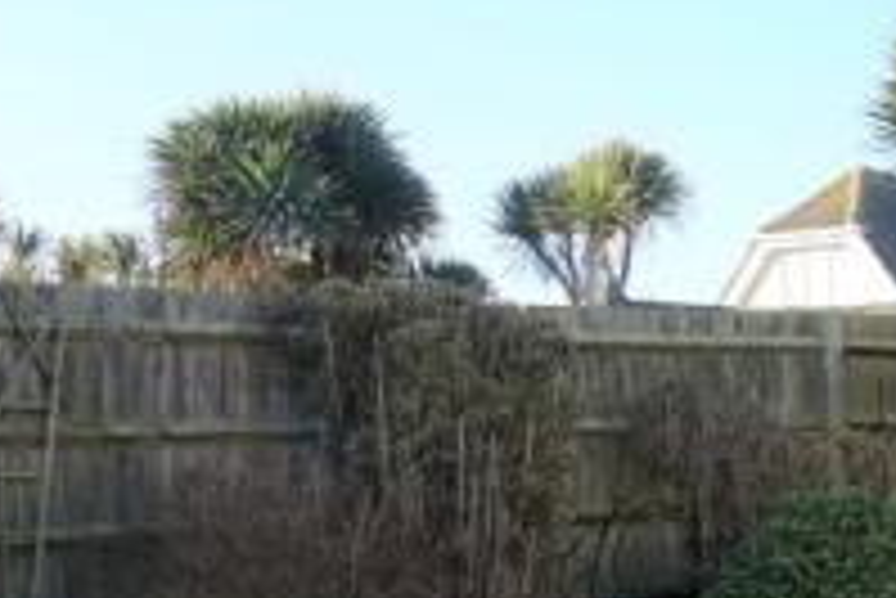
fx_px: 1968
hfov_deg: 22.7
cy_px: 569
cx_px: 1186
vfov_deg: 17.0
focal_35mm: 79
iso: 100
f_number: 4
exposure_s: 1/250
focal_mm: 8.82
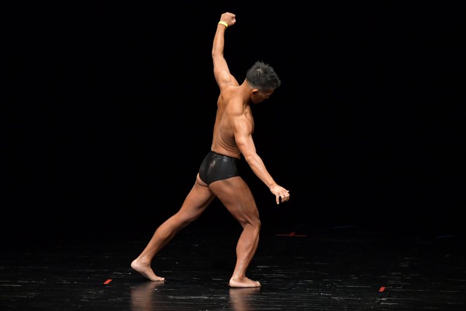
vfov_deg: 4.8
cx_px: 233
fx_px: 3687
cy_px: 156
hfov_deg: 7.2
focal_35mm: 285
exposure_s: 1/400
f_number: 5.6
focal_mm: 190
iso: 3200
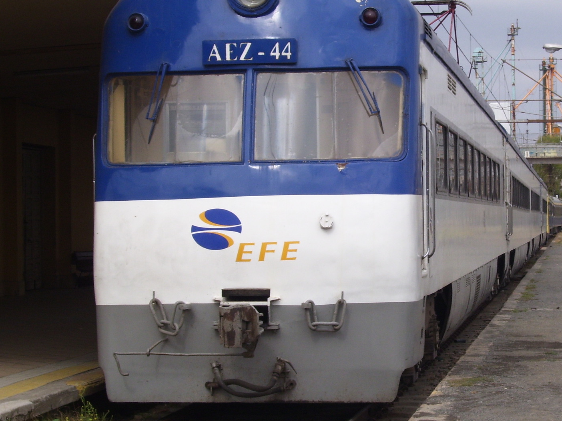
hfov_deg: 16.5
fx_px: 1932
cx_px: 381
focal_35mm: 119
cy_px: 183
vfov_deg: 12.4
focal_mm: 14.3
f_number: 8
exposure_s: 1/250
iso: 80
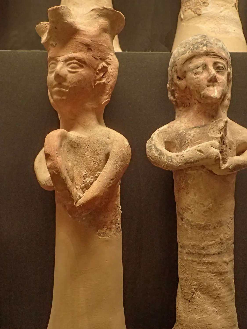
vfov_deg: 46.8
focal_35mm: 40
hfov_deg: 36.0
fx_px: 381
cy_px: 164
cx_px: 124
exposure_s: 1/15
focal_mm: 7.34
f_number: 2.8
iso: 800
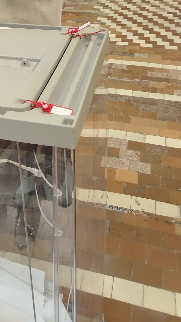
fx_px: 469
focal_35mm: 55
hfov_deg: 20.3
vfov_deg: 34.5
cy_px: 1
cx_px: -41
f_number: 1.75
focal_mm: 5.25
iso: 672
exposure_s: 1/33.3
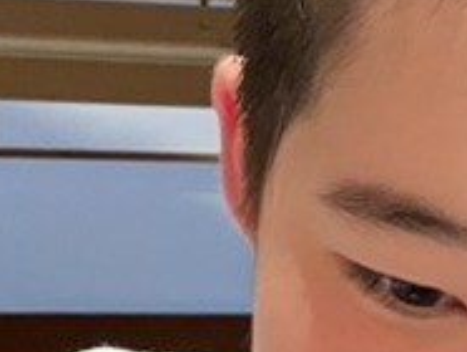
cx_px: 738
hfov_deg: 12.9
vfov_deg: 10.0
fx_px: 1932
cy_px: 556
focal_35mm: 143
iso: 320
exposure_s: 1/33
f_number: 1.6
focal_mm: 4.2
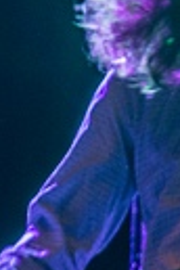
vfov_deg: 7.9
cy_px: 437
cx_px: 399
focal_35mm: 256
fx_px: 1920
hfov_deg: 5.2
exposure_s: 1/100
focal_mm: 46
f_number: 3.2
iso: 1000
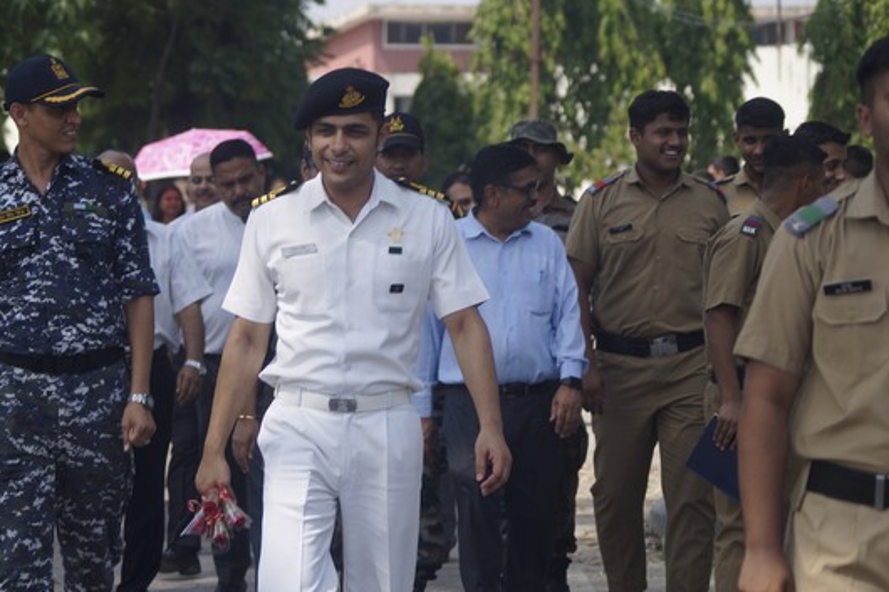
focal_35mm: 149
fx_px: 3670
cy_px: 312
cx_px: 334
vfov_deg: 9.2
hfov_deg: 13.8
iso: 100
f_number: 4.5
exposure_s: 1/400
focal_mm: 75
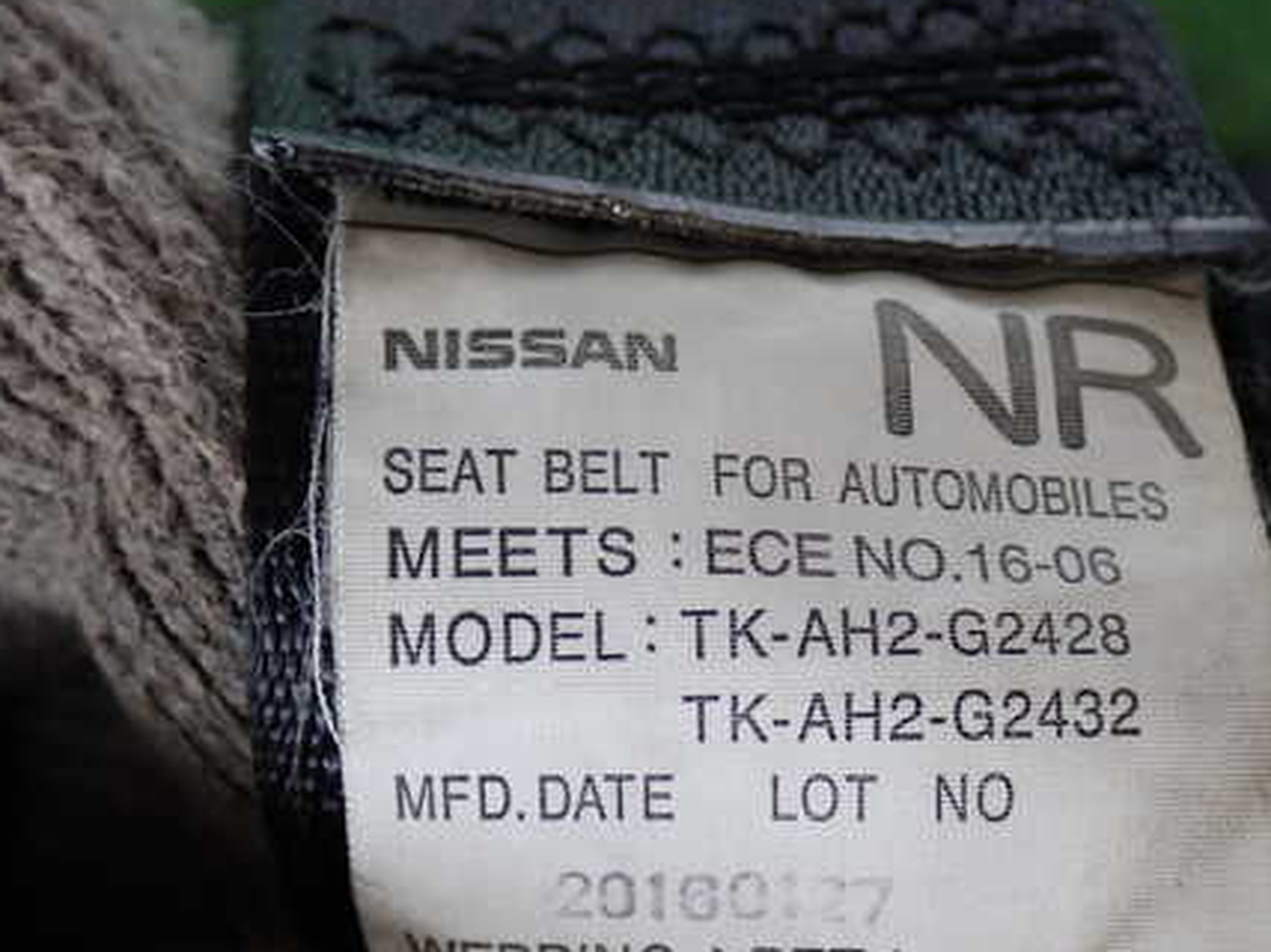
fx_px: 2423
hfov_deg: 29.3
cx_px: 810
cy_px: 556
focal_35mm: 66
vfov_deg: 22.2
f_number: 3.1
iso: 200
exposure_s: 1/50
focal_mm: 8.4
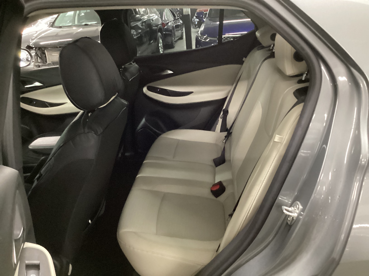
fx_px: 330
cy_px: 138
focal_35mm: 31
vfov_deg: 45.4
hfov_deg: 58.4
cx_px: 184
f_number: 2.4
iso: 800
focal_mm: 3.3
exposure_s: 1/25
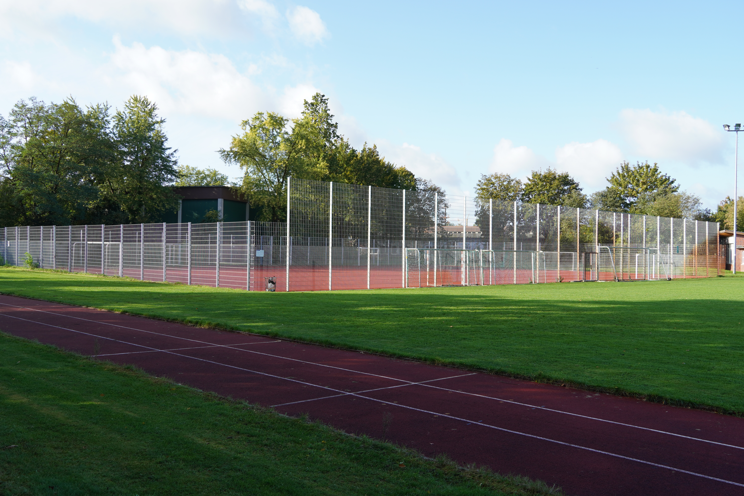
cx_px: 372
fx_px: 713
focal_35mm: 34
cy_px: 248
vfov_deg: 38.4
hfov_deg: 55.1
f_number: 6.3
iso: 100
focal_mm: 23
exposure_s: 1/125
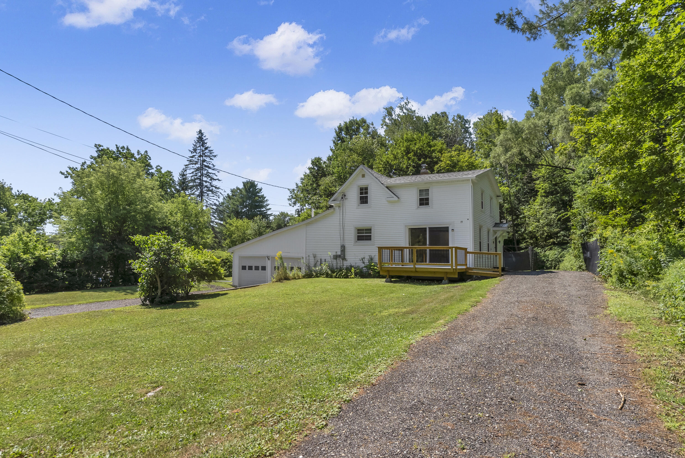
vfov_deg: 62.0
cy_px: 229
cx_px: 342
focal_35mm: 20
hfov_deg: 84.0
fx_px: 381
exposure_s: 1/1250
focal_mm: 20
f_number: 7.1
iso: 640
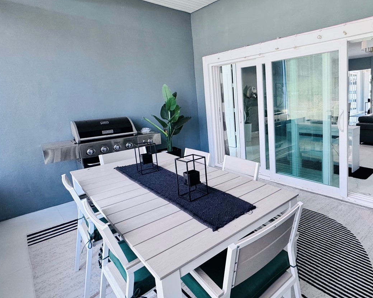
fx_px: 232
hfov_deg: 73.3
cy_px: 126
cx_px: 270
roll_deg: +2.2
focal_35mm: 21
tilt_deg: -8.5
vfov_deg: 65.2
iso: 250
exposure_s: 1/120
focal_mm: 2.22
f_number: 2.2
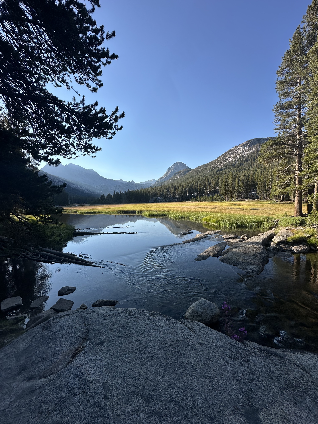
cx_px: 159
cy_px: 212
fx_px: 171
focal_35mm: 14
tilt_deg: -3.8
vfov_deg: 102.1
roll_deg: +0.7
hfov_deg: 85.7
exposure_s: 1/1171
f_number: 2.2
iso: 40
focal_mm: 2.22
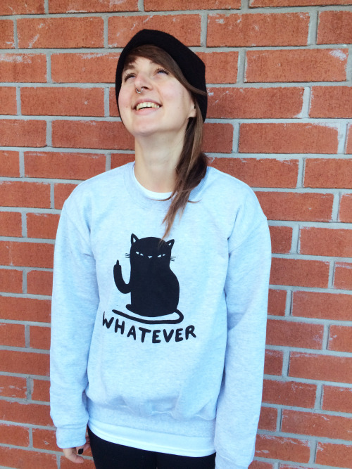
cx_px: 176
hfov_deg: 48.2
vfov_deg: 61.7
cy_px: 234
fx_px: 393
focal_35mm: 29
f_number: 2.2
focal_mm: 4.15
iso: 50
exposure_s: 1/30
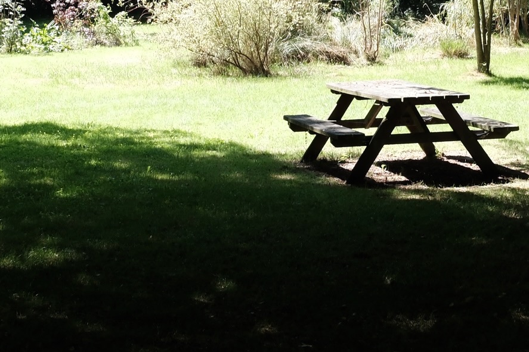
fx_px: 1396
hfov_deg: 21.4
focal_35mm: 95
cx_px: 181
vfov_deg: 14.2
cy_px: 24
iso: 160
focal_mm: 18
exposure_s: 1/58
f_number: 7.1
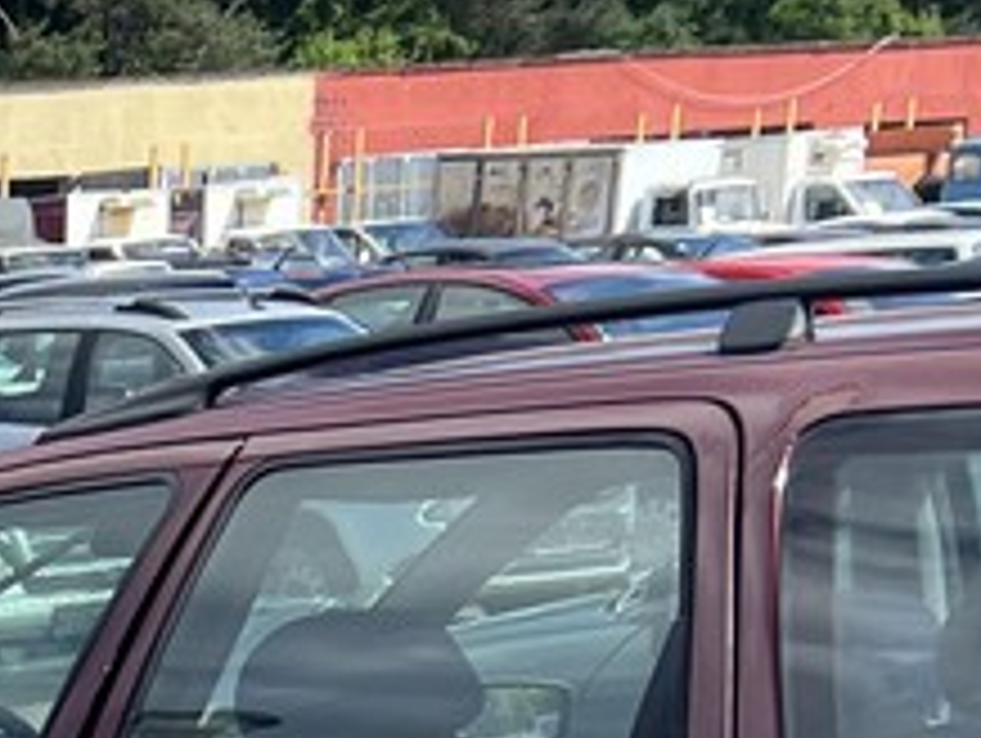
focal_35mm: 122
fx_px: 3461
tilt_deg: -18.3
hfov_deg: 13.8
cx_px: -958
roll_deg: +4.9
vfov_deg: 11.0
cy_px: 1530
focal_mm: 5.7
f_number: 1.5
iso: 50
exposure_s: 1/1511
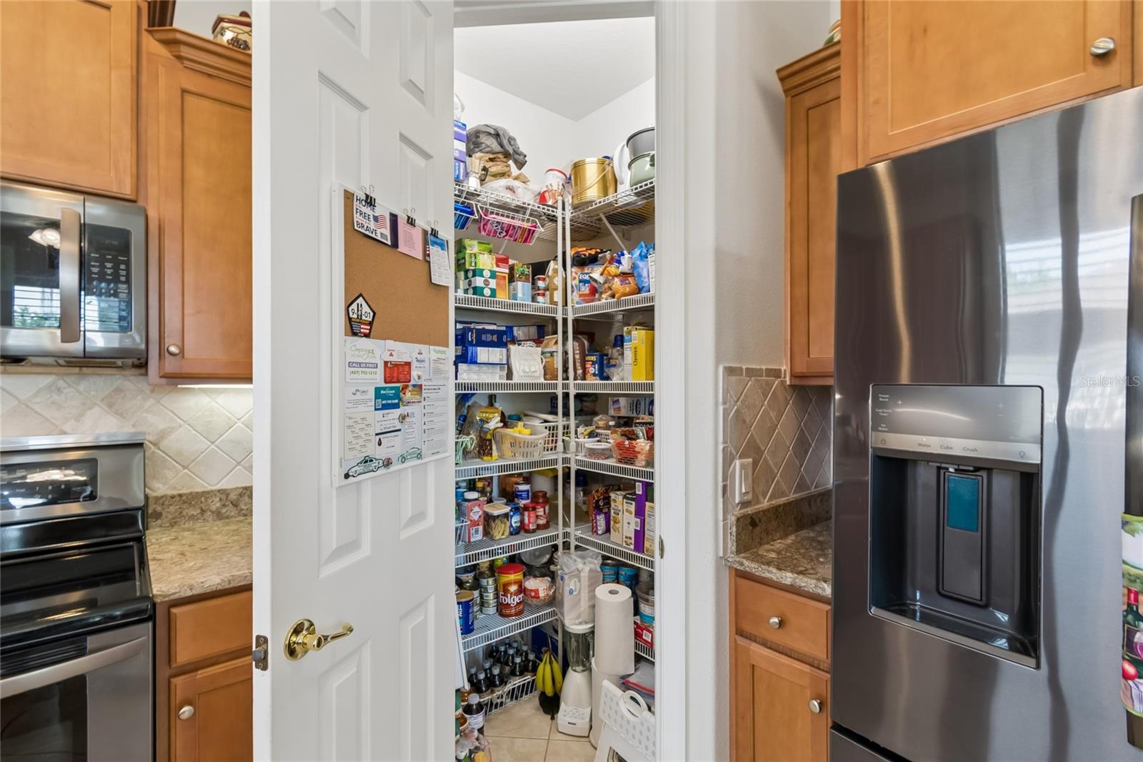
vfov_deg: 77.3
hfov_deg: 100.4
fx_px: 476
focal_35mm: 15
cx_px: 572
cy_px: 381
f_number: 7.1
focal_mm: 10
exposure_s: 1/8
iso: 100
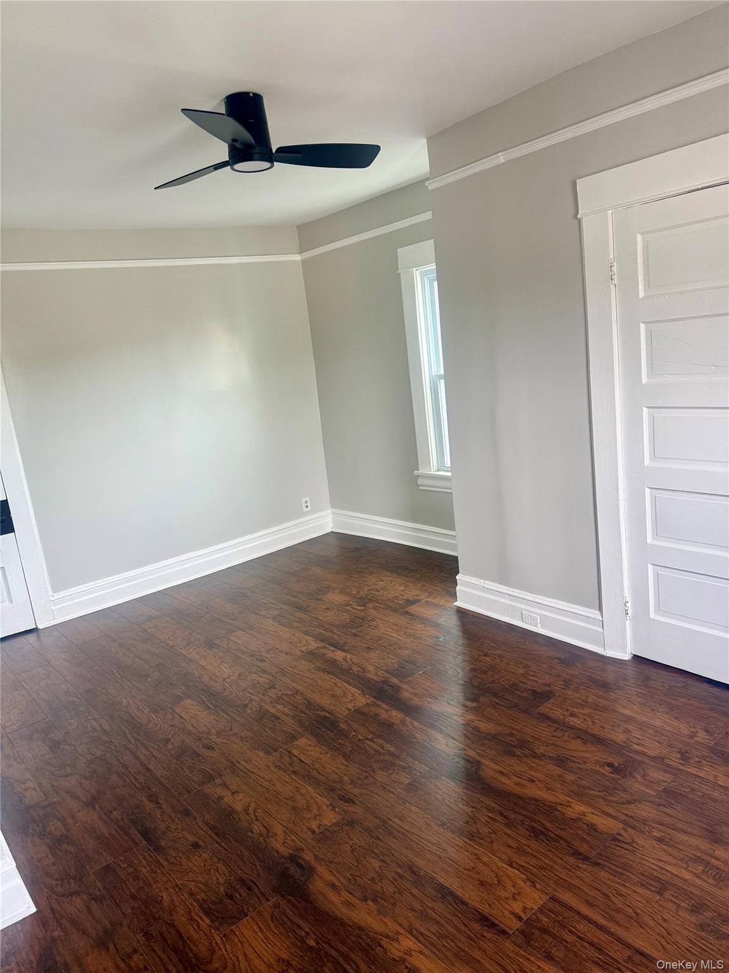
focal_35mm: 24
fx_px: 674
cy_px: 486
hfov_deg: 56.8
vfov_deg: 71.6
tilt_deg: -11.0
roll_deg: +6.0
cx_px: 364
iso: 160
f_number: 1.78
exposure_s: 1/121
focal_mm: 6.76
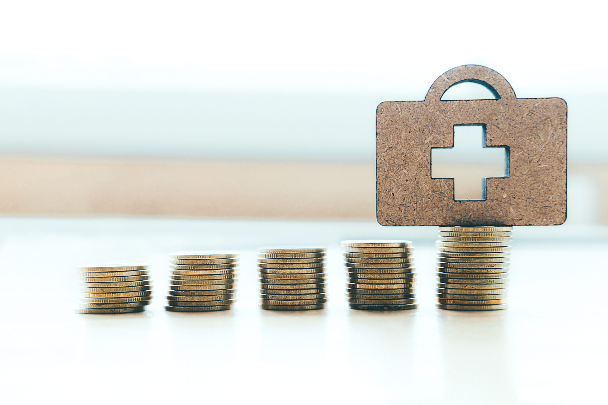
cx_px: 304
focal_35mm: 53
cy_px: 202
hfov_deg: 37.5
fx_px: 895
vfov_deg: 25.5
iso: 800
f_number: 5
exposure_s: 1/60
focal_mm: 35
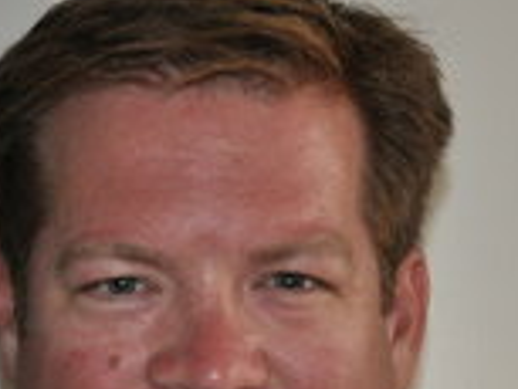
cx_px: 142
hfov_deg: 7.6
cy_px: 507
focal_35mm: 259
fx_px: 3872
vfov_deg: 5.7
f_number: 5.6
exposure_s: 1/30
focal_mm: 55
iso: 800
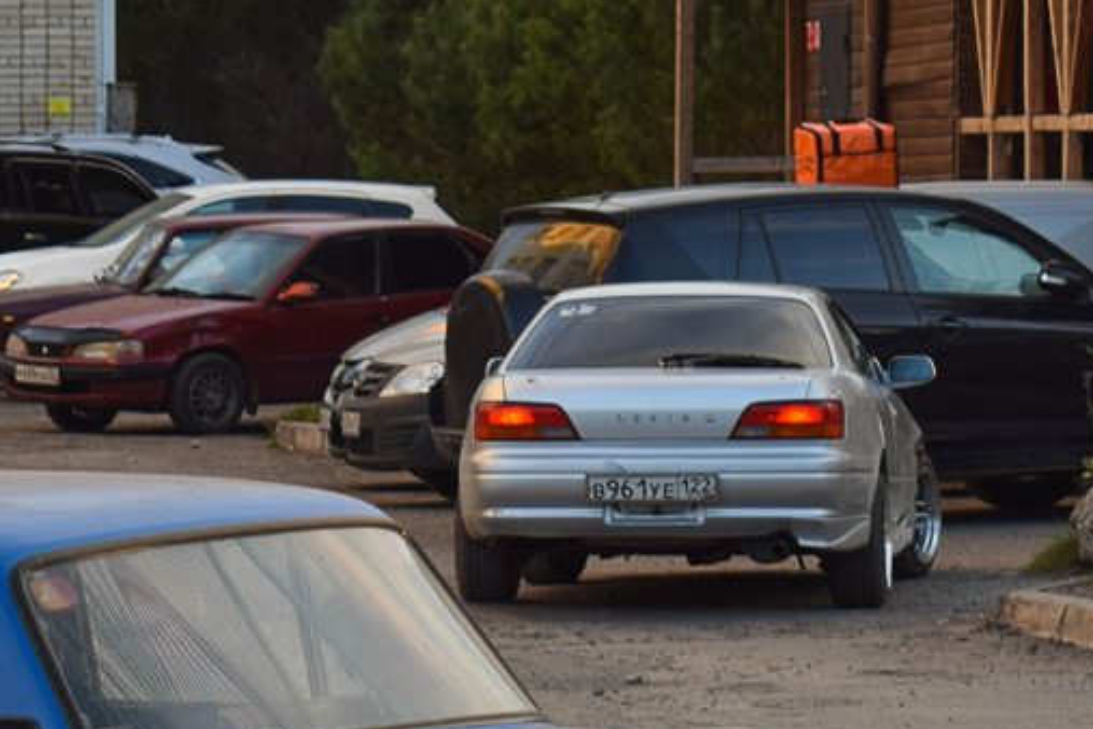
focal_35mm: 195
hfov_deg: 10.4
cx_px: -172
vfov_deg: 7.0
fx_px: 5926
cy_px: 621
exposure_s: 1/80
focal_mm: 55
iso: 200
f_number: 6.3
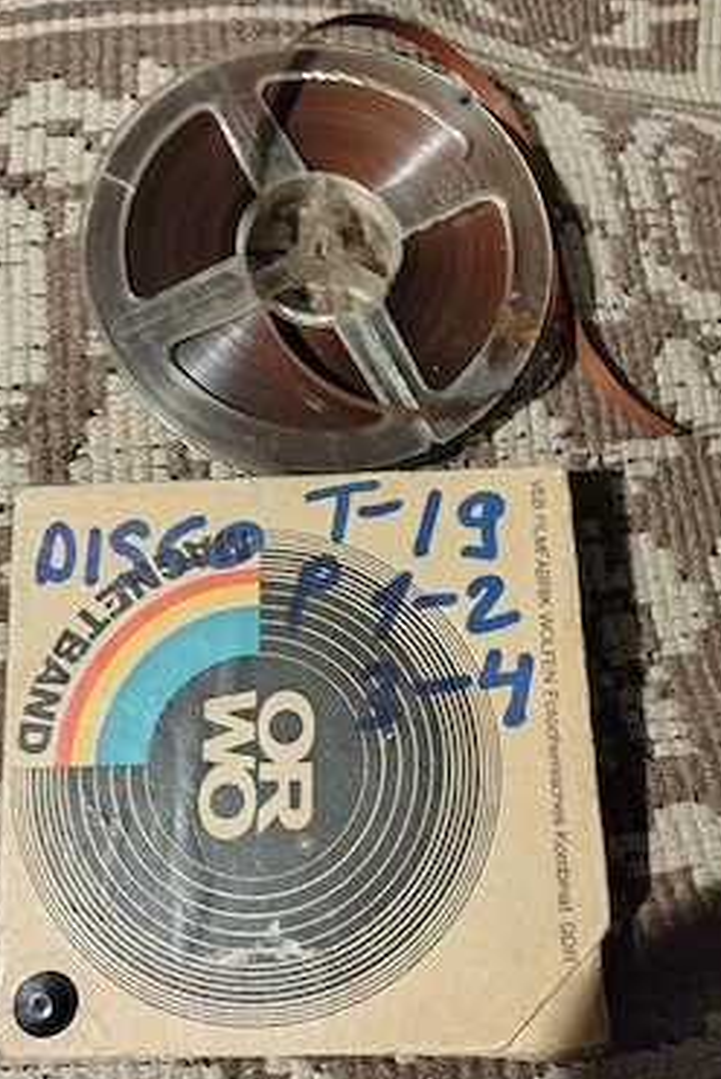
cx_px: 366
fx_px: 840
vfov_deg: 65.4
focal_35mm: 28
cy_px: 553
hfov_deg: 46.5
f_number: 1.7
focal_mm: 4.71
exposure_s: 1/33.4
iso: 4526
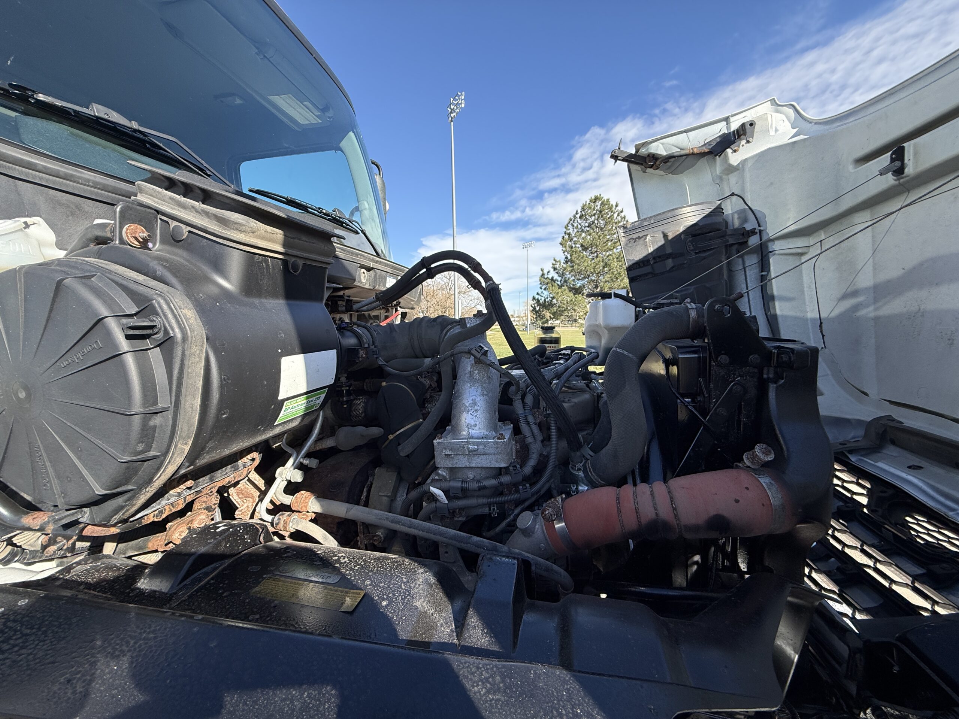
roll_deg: +1.9
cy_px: 360
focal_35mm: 14
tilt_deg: -4.6
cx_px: 480
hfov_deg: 102.1
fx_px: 388
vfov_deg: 85.7
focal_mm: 2.22
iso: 64
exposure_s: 1/779
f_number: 2.2
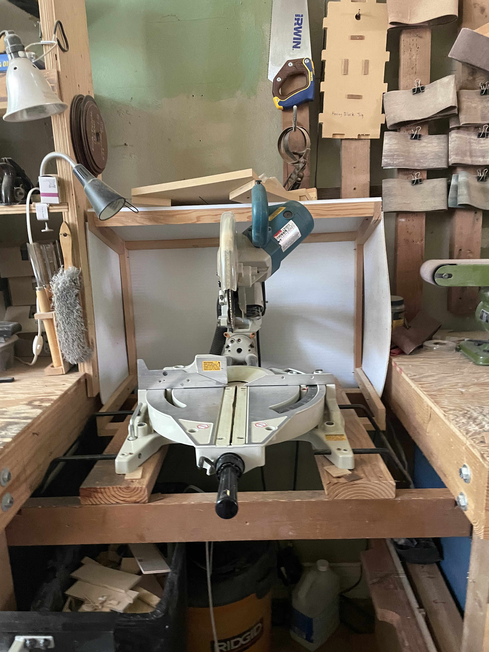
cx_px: 244
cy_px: 326
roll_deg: +3.3
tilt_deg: -11.7
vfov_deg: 67.3
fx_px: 490
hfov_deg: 53.1
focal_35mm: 26
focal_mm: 4.2
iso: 640
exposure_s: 1/30
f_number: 1.6
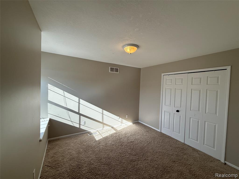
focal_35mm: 14
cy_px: 90
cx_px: 120
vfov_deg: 85.7
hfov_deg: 102.1
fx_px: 97
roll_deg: -3.1
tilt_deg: -0.2
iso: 64
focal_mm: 2.22
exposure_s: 1/416
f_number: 2.2
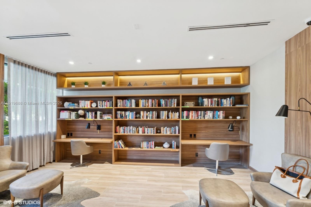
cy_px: 104
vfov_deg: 81.2
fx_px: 121
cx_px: 156
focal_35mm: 14
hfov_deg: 104.2
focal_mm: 14
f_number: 9
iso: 250
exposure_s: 1/1.67
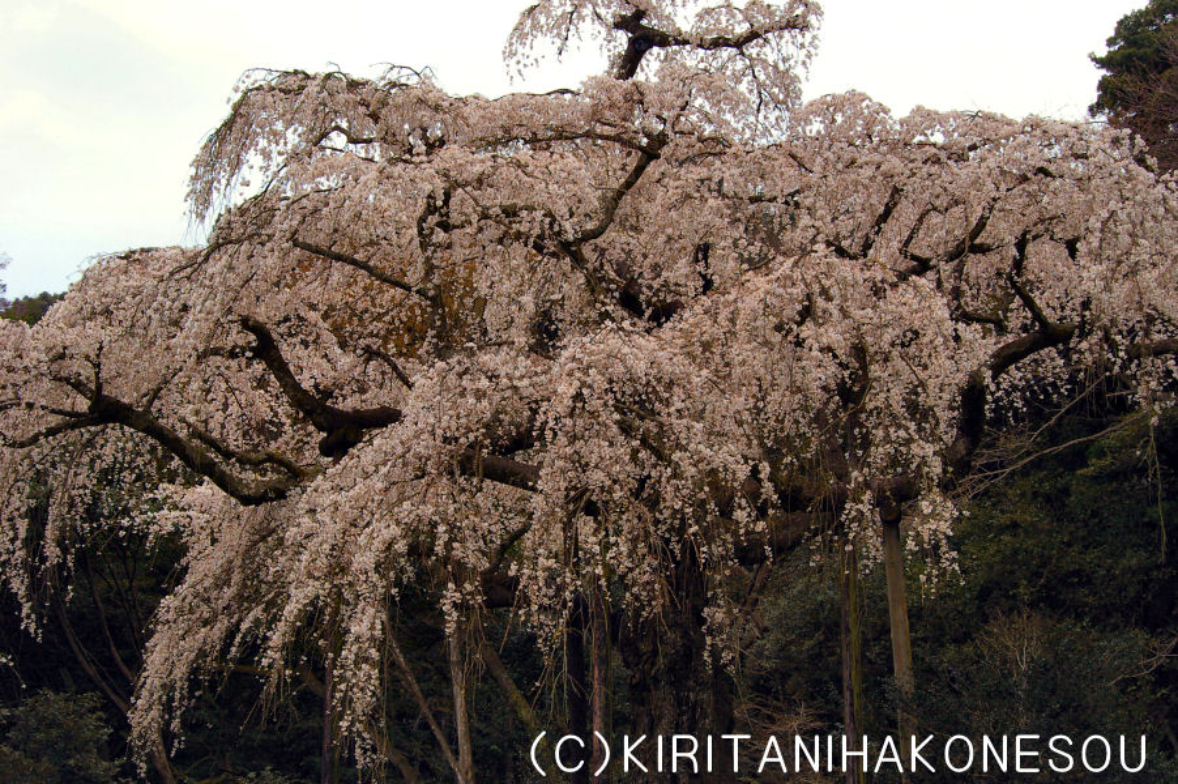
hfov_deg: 27.0
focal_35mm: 75
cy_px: 392
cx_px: 589
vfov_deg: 18.2
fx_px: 2452
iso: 400
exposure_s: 1/350
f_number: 11
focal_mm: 50
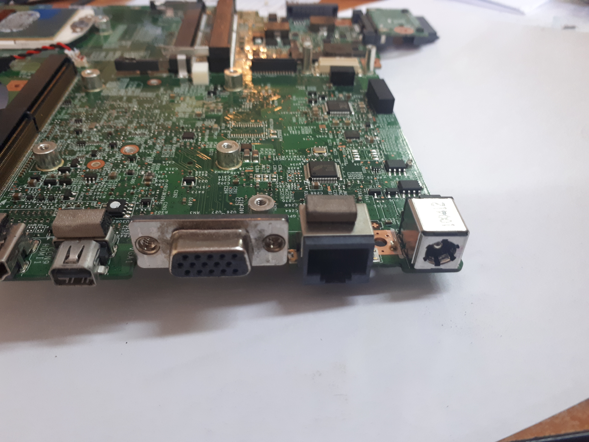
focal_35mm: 27
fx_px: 459
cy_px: 221
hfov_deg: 65.3
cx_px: 294
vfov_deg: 51.4
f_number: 1.9
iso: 200
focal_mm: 3.6
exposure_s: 1/25
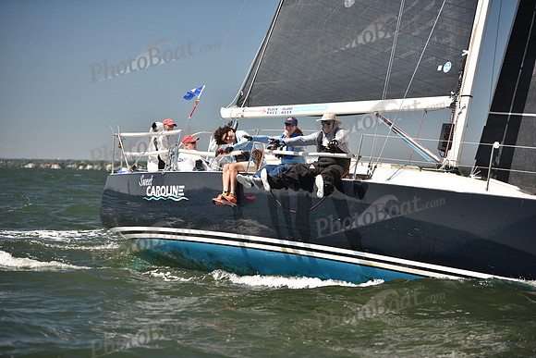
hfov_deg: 18.6
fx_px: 1638
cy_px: 179
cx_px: 268
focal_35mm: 110
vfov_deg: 12.5
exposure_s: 1/1250
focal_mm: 110
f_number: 2.8
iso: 250
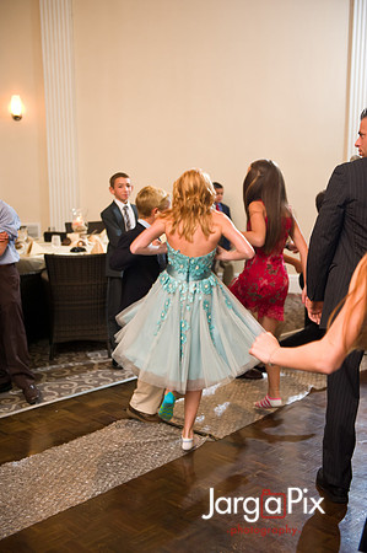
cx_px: 184
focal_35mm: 48
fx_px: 736
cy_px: 276
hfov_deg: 28.0
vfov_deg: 41.2
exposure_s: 1/125
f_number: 3.2
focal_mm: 48
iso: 1600
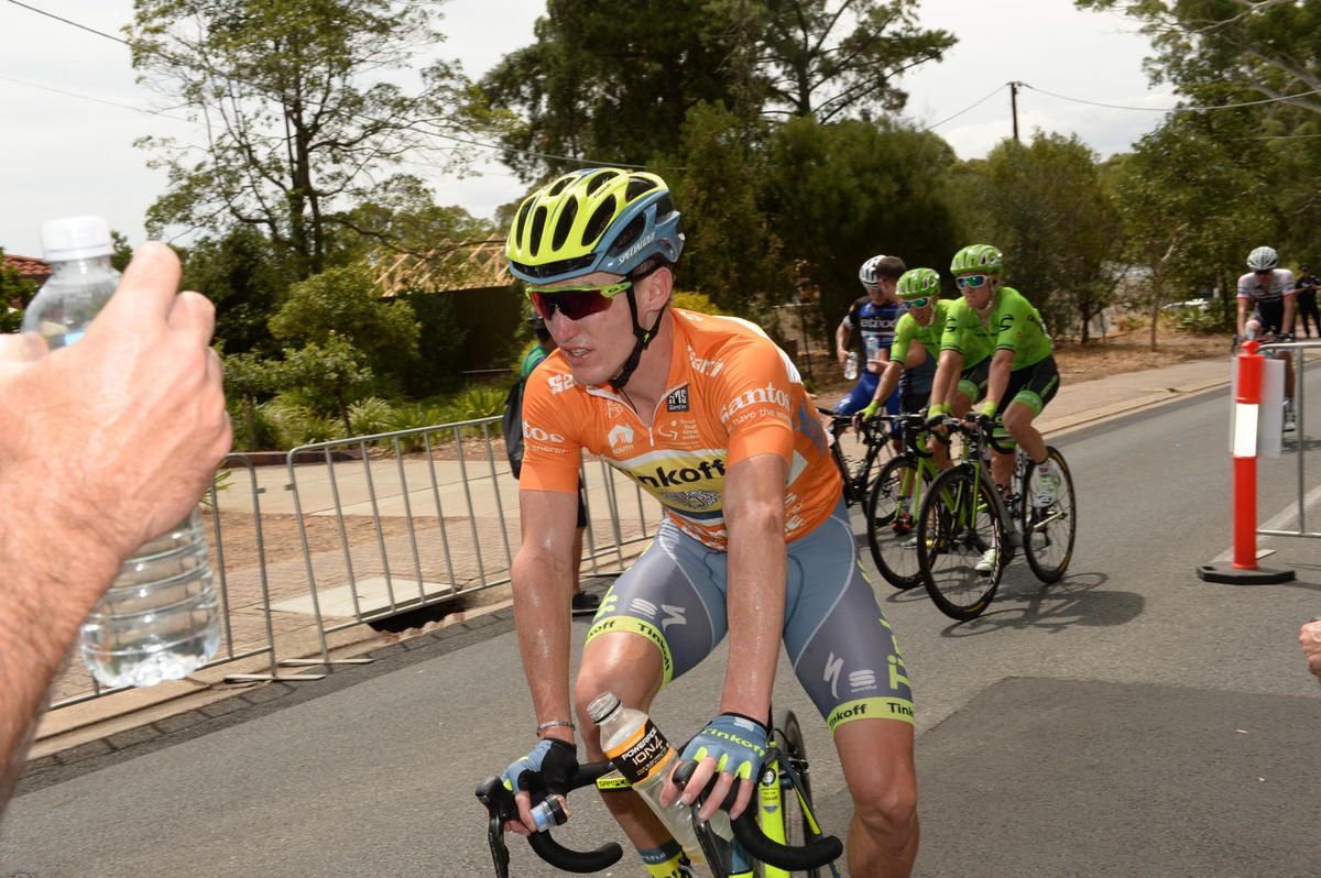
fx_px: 1650
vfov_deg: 29.8
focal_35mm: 45
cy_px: 439
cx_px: 660
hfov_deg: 43.6
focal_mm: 45
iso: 400
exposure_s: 1/250
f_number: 14
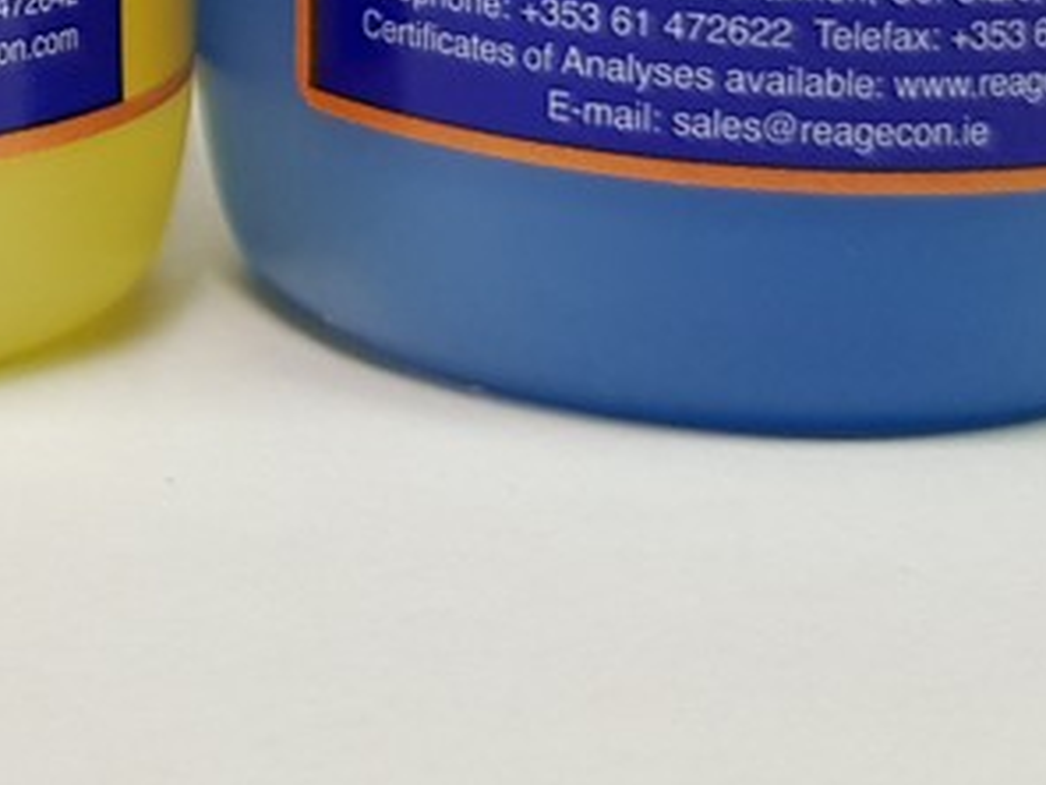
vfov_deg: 14.6
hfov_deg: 20.1
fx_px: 2720
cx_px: -290
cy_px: -569
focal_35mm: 90
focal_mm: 4.2
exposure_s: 1/50
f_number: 1.7
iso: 160
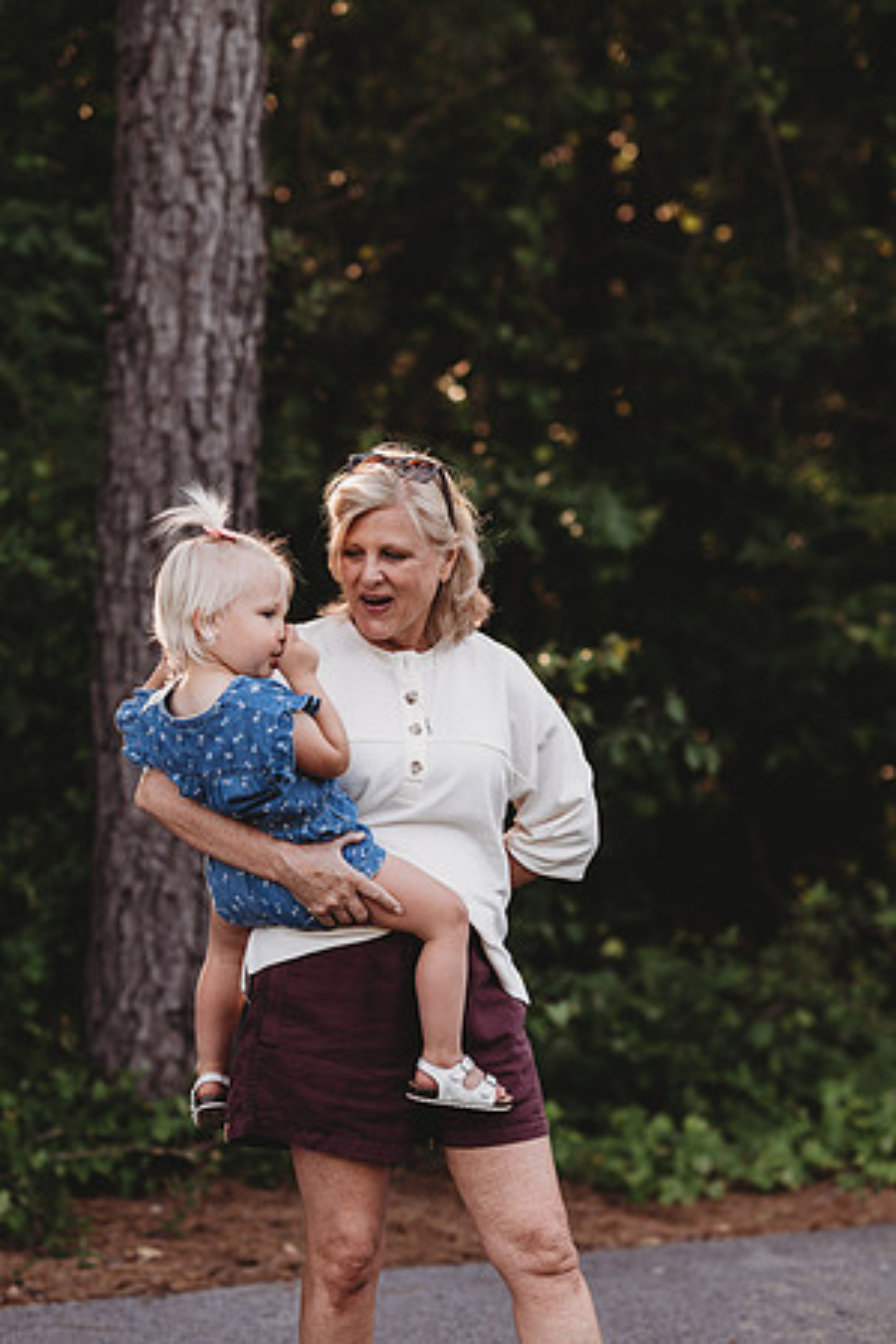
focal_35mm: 85
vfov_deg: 23.9
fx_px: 3173
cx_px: 448
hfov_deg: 16.1
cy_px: 672
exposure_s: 1/250
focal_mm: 85
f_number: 2.2
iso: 100
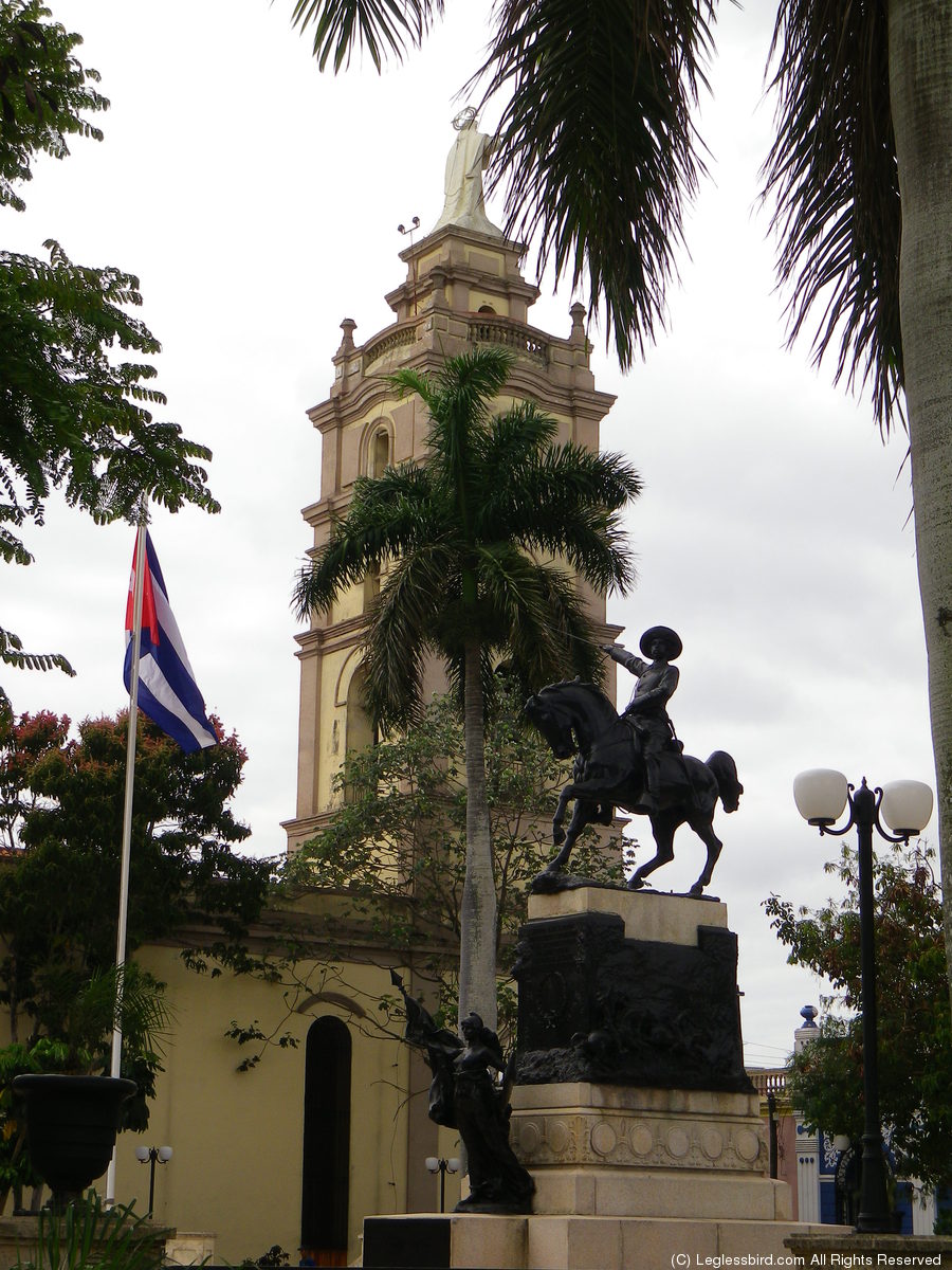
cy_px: 635
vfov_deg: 27.4
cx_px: 476
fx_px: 2603
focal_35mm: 71
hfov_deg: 20.7
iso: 80
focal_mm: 12.5
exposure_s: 1/250
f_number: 4.9
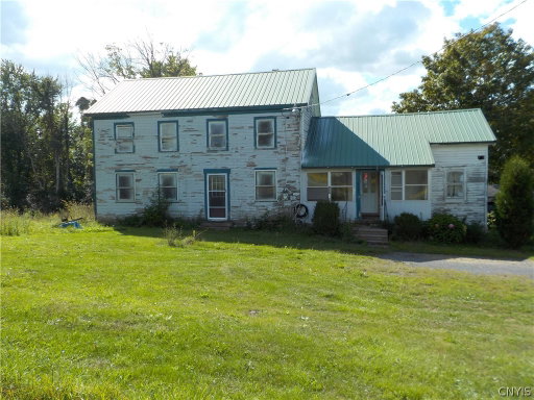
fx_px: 463
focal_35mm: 30
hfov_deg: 60.0
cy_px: 200
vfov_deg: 46.8
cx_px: 267
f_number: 3.3
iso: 125
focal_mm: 4.1
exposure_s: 1/800
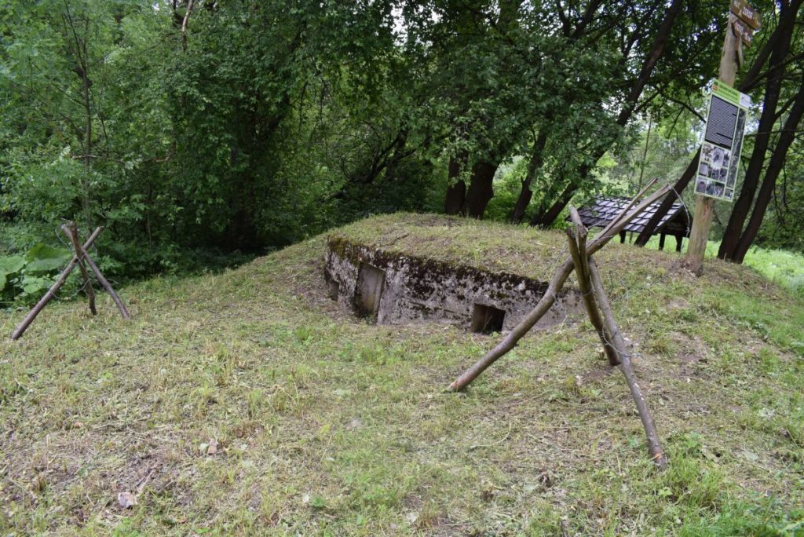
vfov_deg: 48.0
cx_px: 402
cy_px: 268
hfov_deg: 67.4
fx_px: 603
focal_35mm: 27
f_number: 6.3
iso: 400
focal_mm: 18
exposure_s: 1/160
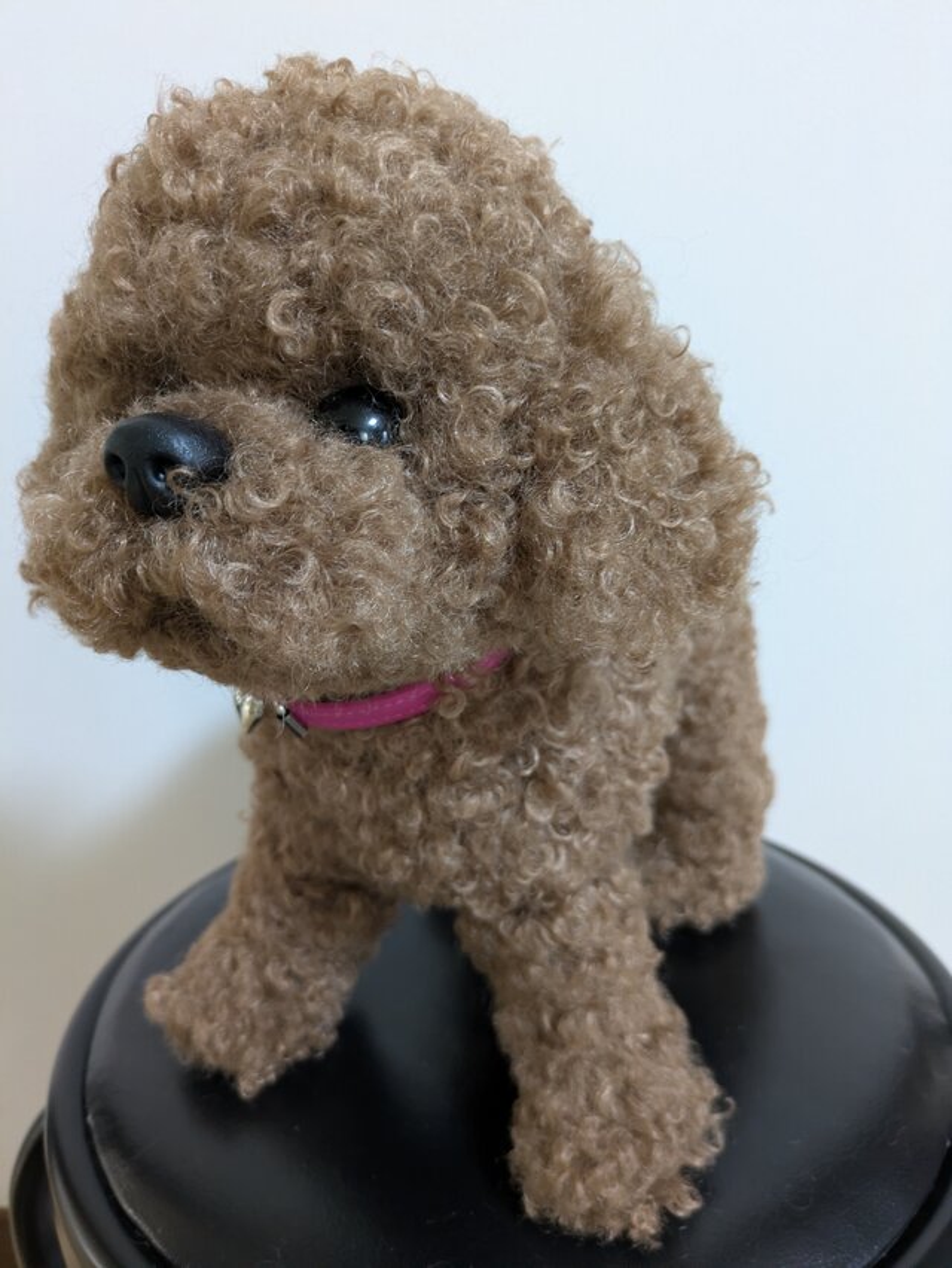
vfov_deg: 69.4
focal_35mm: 25
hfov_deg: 54.9
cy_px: 634
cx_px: 476
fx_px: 916
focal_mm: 5.43
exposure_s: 1/40
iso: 444
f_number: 1.89
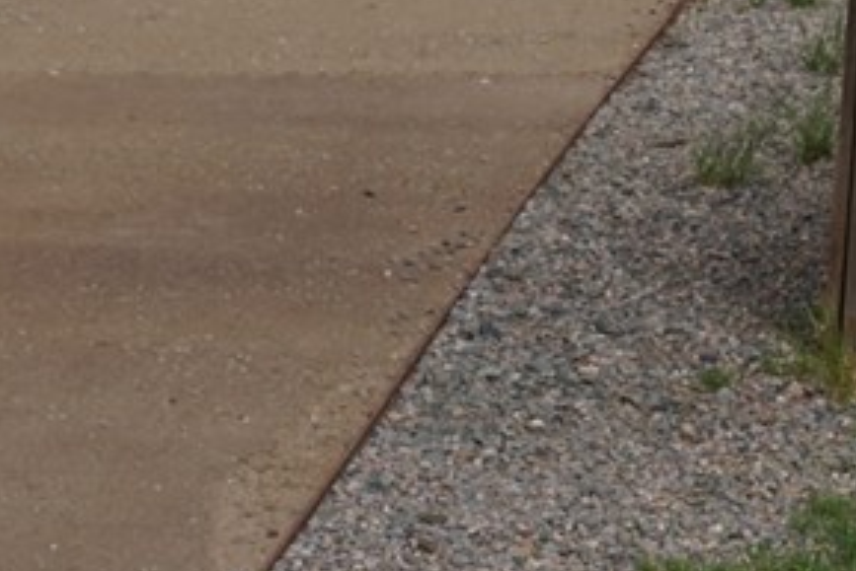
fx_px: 4615
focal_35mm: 194
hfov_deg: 10.4
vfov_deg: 6.6
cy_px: -1033
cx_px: 1105
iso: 100
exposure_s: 1/100
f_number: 8
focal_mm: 28
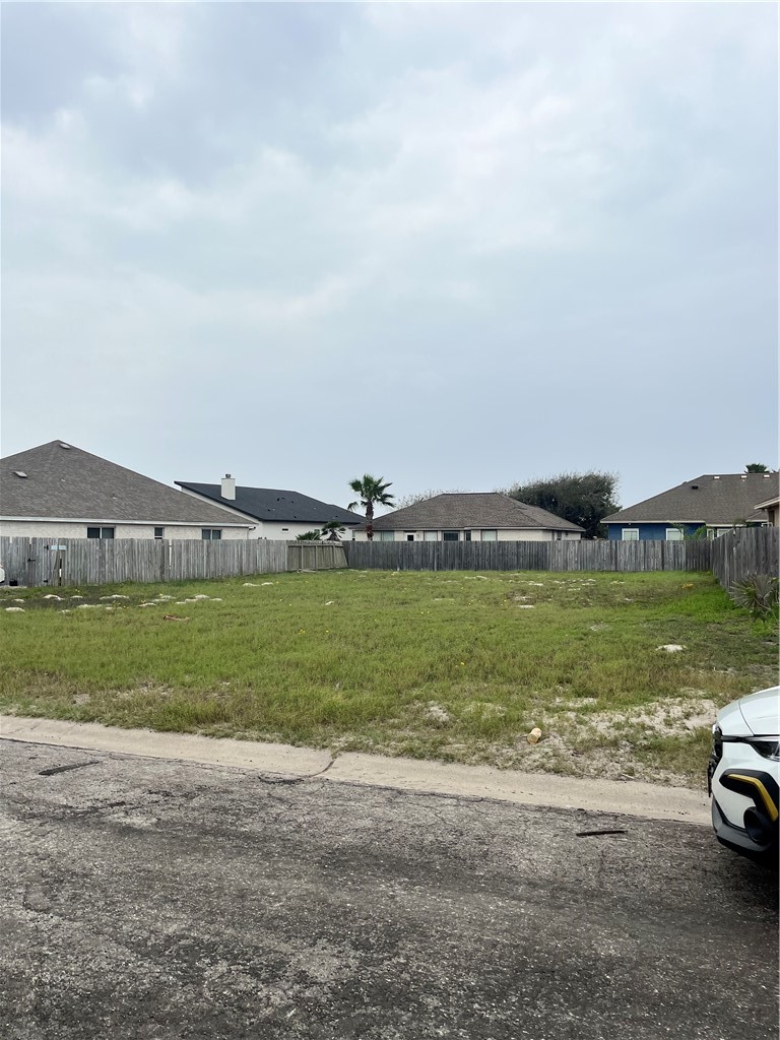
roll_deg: -0.6
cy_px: 520
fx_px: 781
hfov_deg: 53.1
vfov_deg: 67.3
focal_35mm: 26
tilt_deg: +1.6
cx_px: 390
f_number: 1.6
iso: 50
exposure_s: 1/2309
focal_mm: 5.1
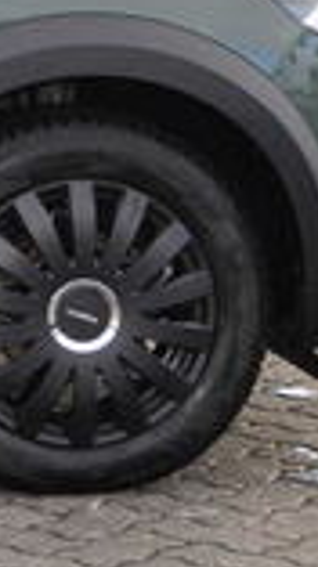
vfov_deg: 9.5
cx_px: -828
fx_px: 3367
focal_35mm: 224
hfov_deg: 5.0
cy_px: -43
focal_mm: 28
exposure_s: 1/200
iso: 200
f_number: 4.5
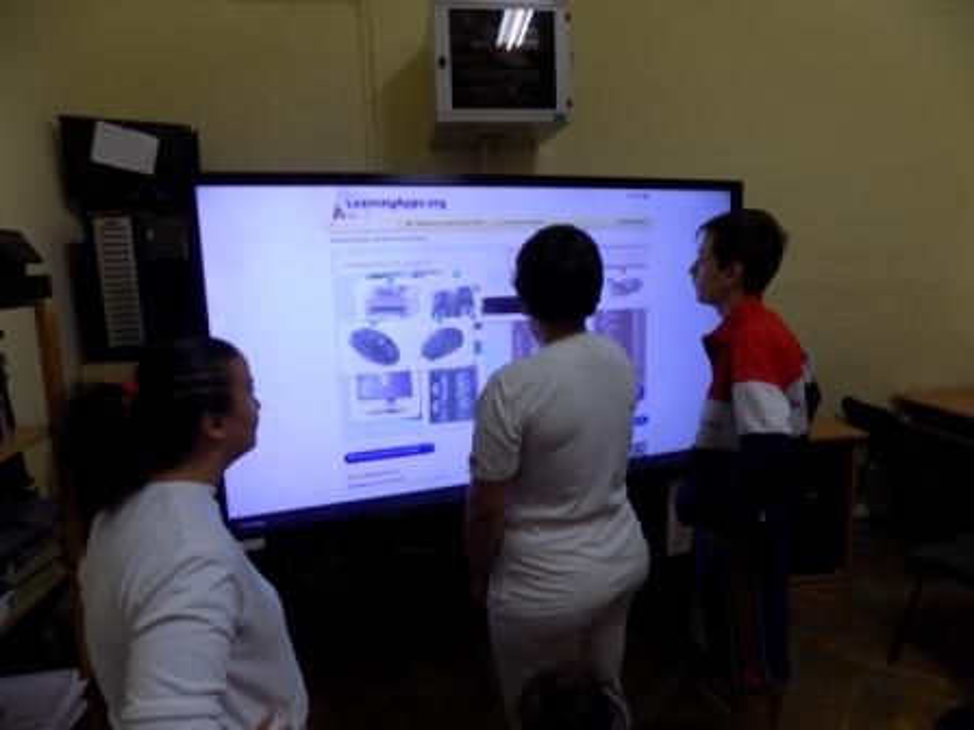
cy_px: 365
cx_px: 487
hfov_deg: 73.9
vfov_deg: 58.9
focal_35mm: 23
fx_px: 647
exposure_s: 1/30
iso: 100
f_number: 3.1
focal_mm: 4
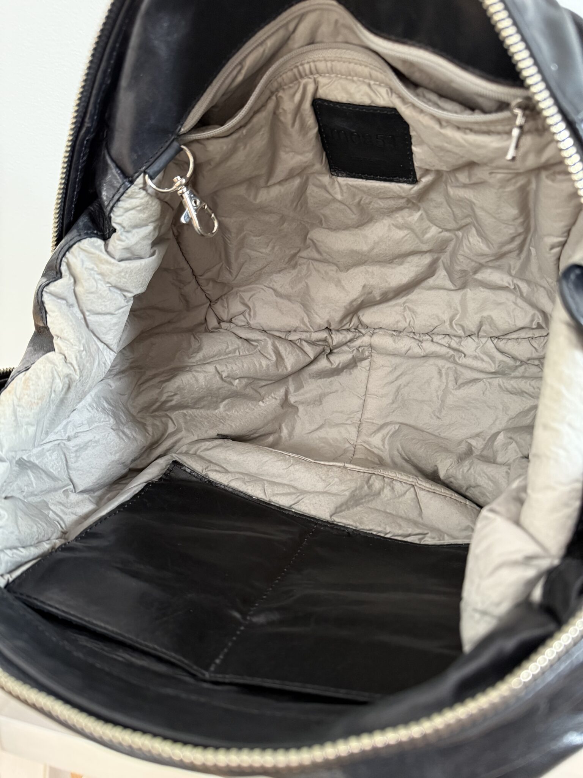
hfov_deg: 56.8
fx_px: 539
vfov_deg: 71.6
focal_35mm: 24
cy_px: 389
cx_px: 292
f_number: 1.78
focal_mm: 6.76
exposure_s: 1/48
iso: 400
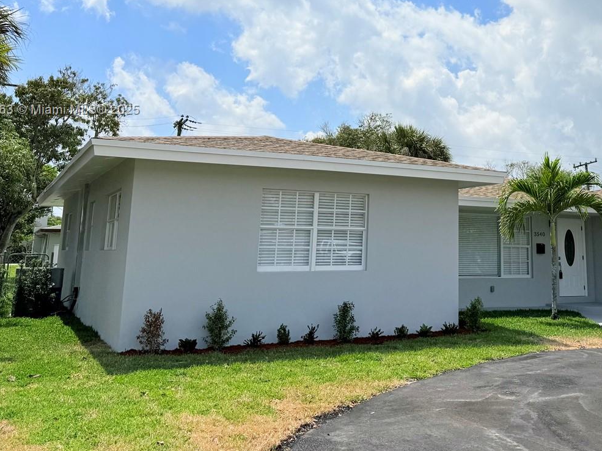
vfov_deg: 35.9
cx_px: 433
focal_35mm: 39
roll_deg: -0.6
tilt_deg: +11.6
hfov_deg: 46.6
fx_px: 678
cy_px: 111
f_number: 1.78
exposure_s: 1/14286
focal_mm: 6.76
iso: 80
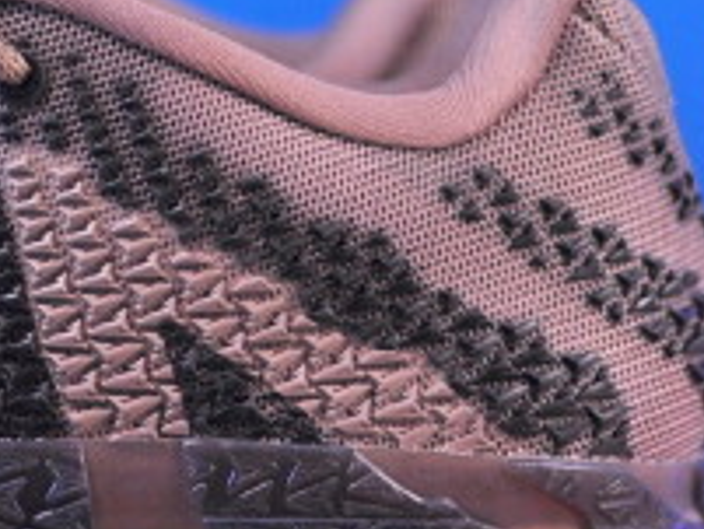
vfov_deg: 5.2
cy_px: -9
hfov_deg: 6.8
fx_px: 5840
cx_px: -245
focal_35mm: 287
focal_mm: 50
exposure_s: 1/320
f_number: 2
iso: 250
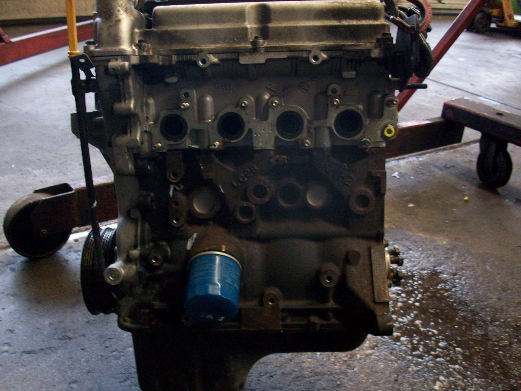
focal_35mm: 34
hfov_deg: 54.0
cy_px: 196
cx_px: 260
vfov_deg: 41.8
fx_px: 512
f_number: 2.8
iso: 200
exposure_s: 1/8
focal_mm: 5.7
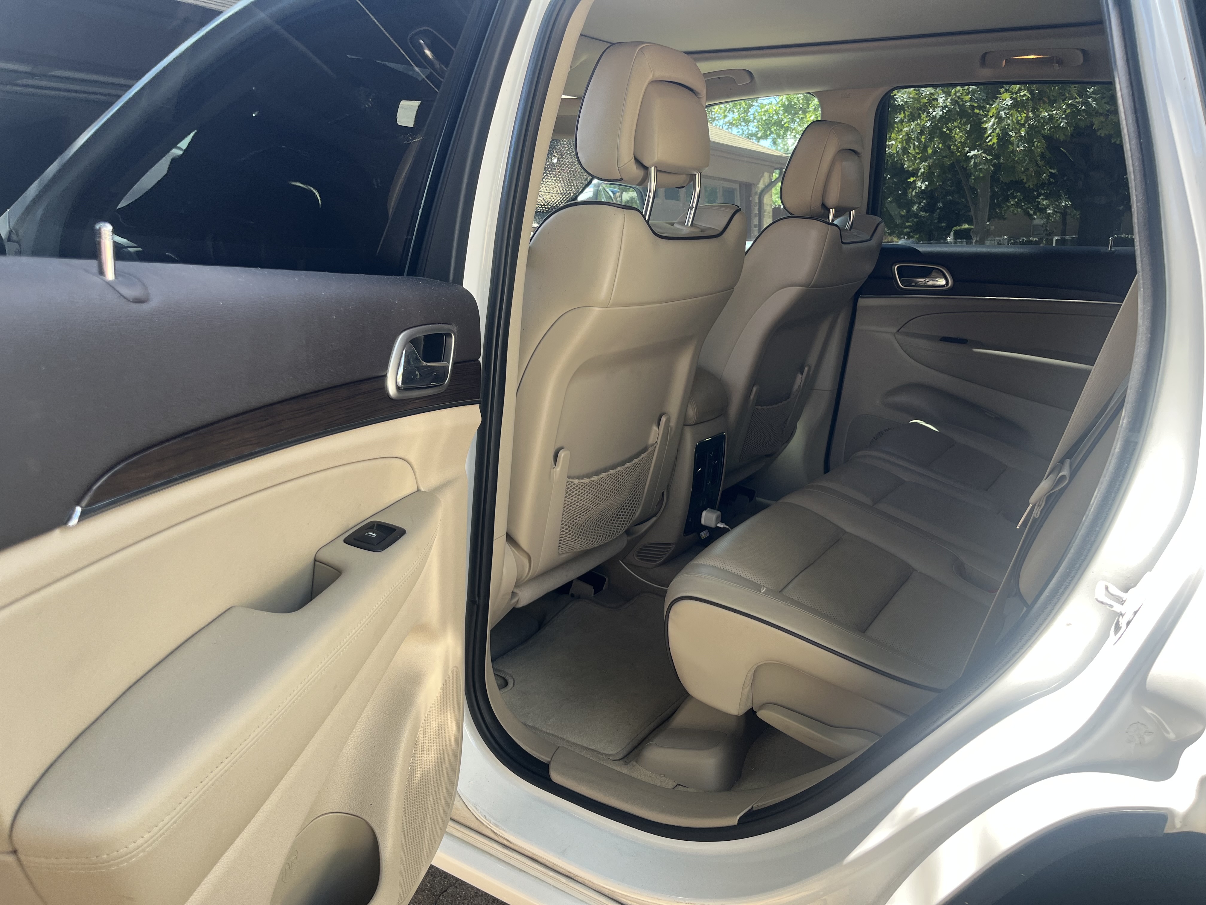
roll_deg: +1.5
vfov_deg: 53.1
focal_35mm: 26
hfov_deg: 67.3
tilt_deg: -11.3
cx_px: 603
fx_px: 906
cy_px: 452
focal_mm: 5.1
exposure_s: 1/122
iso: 40
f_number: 1.6
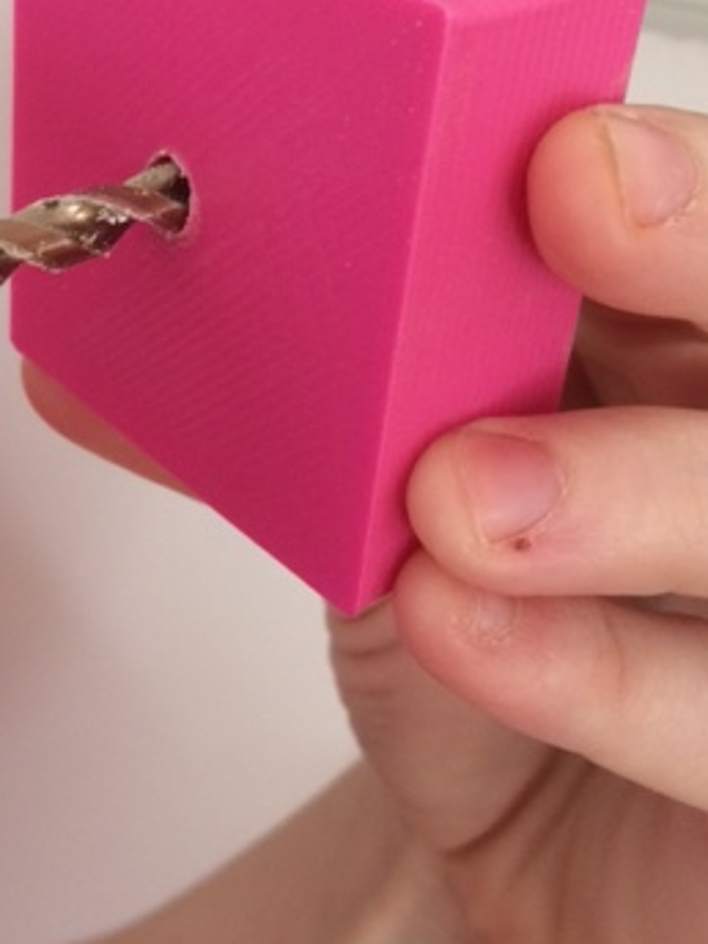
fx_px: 1473
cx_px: 203
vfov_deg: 34.9
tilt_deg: -27.3
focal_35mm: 54
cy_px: 252
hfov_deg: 26.8
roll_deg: -3.4
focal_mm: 4.15
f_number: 2.2
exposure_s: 1/30
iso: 50
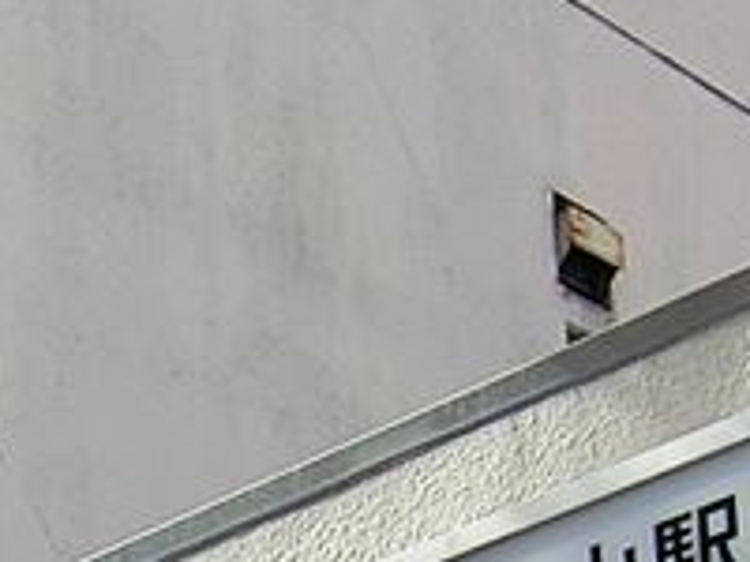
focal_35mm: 168
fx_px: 3640
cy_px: 1825
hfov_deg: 10.9
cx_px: -675
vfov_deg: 7.5
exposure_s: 1/500
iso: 80
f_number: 2.8
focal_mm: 4.6
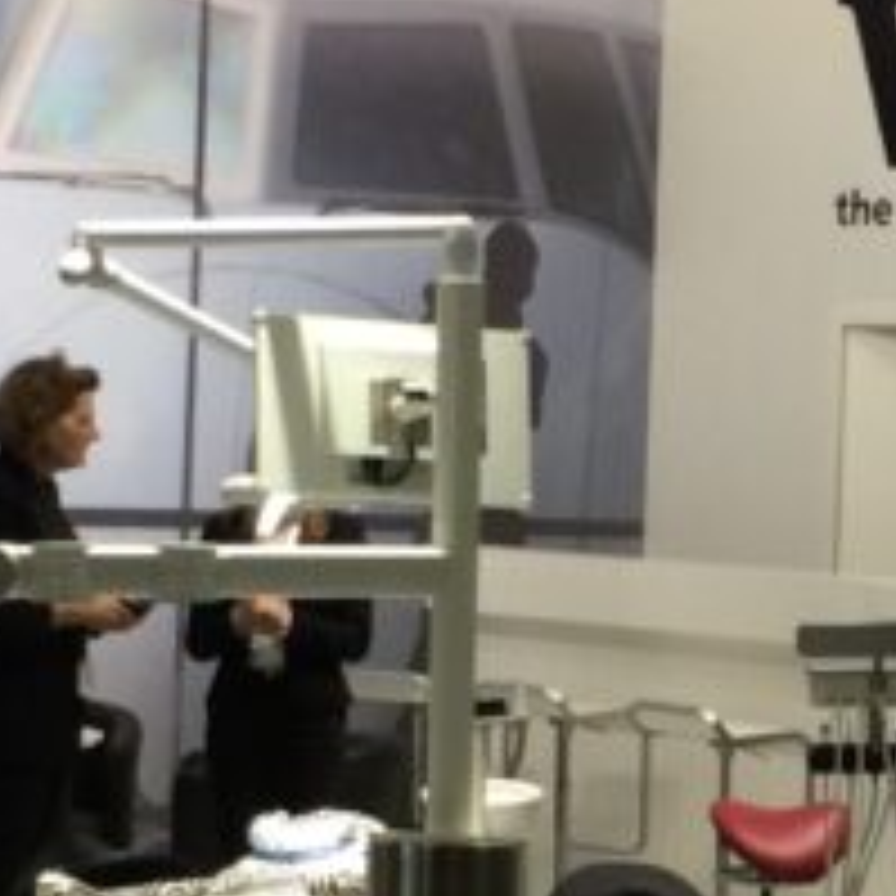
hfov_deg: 13.1
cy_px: 756
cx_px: 756
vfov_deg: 13.1
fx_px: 3866
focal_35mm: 132
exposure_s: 1/40
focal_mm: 4.15
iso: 40
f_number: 2.2
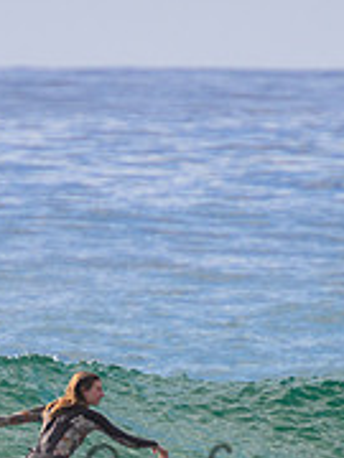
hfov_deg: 0.9
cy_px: 359
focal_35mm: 1706
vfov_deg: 1.2
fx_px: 22605
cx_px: 150
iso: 220
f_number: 5.6
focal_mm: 400
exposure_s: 1/2000
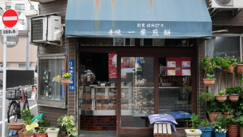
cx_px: 129
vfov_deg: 21.4
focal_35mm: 56
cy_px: 57
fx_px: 361
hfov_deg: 37.2
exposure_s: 1/60
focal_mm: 22
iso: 320
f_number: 4.8
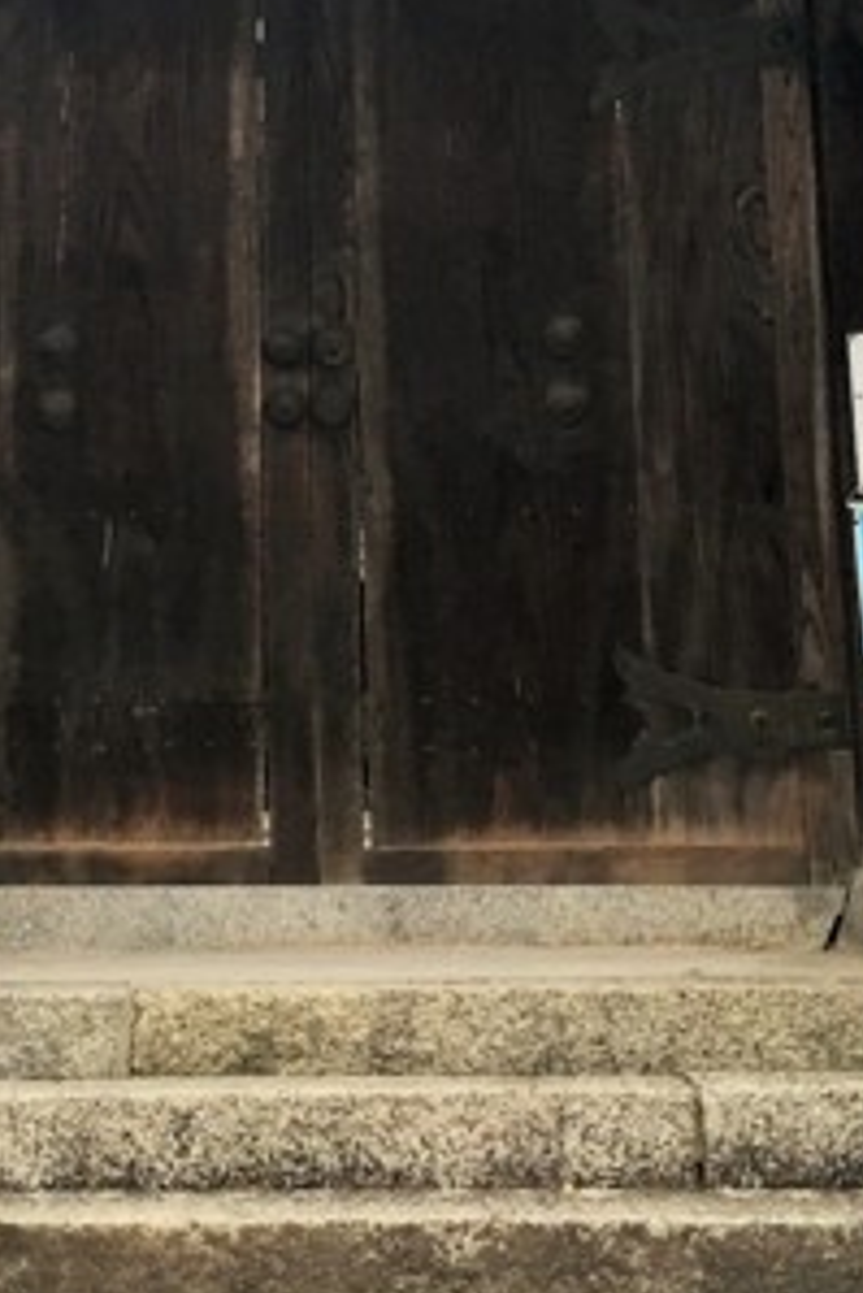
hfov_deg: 16.8
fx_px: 2909
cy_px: 69
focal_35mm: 81
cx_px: 234
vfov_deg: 24.2
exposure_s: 1/30
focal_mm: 4.15
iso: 32
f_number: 2.2
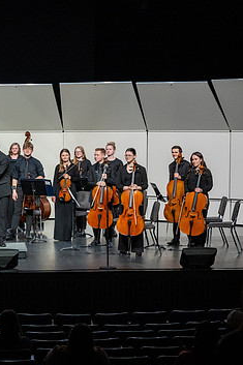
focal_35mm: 102
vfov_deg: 20.0
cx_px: 7
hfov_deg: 13.2
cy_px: 192
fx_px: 1034
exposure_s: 1/320
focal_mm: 62
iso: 2000
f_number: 4.5
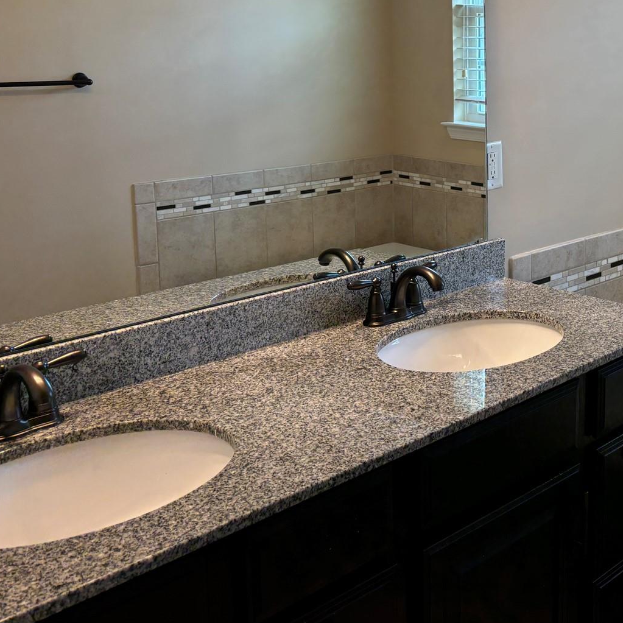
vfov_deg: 36.1
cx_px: 618
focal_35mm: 46
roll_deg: +0.1
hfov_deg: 33.7
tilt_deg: -9.4
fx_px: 937
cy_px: 174
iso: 80
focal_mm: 5.96
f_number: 1.6
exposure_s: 1/120
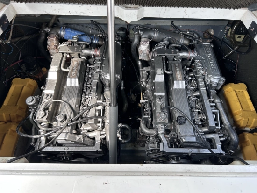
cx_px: 128
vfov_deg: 53.1
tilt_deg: -56.4
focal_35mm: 26
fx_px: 193
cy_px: 96
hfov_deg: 67.3
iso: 32
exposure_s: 1/132
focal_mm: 5.7
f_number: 1.5
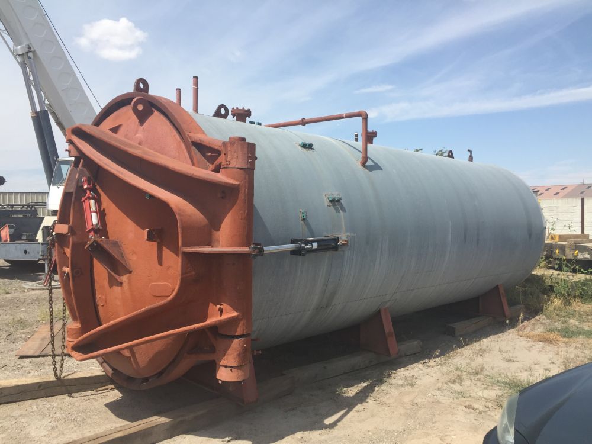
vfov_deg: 48.2
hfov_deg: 61.7
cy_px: 222
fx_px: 496
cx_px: 296
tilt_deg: +0.1
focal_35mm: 29
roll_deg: -0.3
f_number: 2.2
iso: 32
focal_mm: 4.15
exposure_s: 1/2083
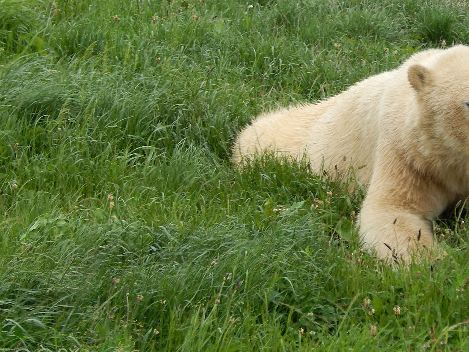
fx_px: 7900
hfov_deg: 3.4
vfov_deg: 2.6
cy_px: 152
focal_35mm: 583
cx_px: 322
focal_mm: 69
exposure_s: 1/100
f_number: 5.7
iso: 125
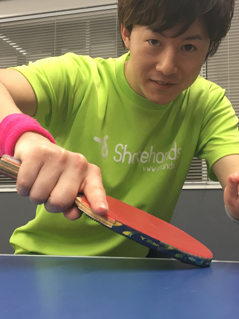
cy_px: 160
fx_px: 479
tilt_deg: +6.8
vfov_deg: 36.8
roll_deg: -0.6
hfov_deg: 28.0
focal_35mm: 52
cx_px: 120
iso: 50
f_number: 2.2
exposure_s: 1/30
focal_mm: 4.15
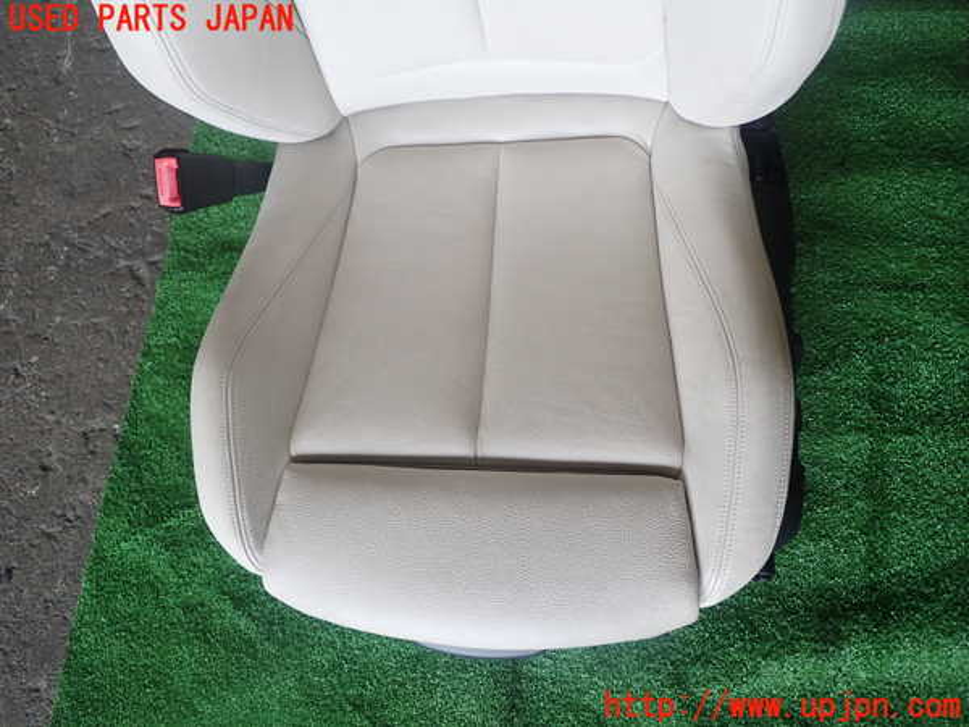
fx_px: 784
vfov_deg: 49.7
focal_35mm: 28
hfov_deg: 63.4
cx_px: 484
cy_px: 364
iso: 100
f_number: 2.2
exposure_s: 1/100
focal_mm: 5.05
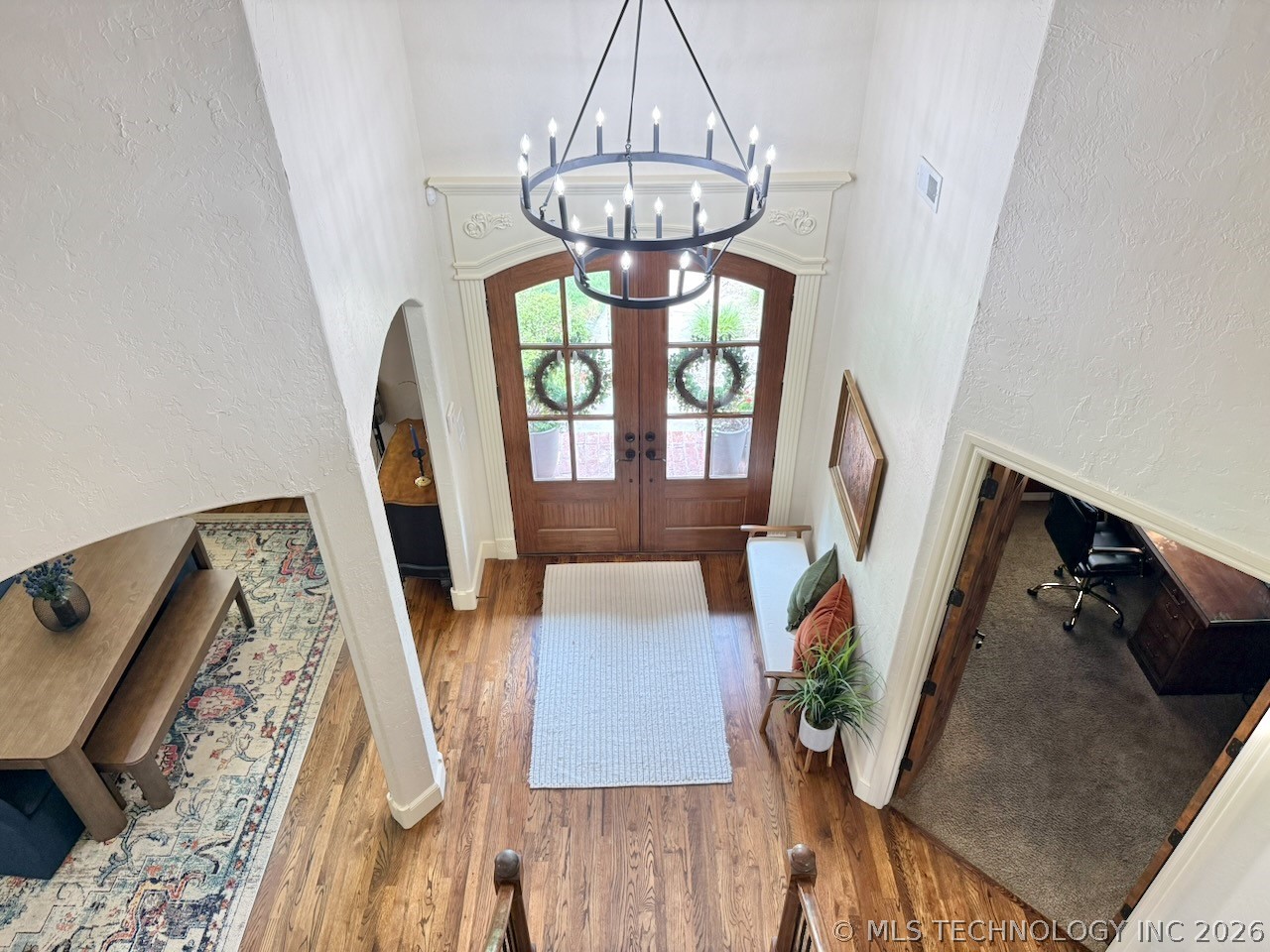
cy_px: 476
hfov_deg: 71.6
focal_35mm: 24
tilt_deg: -37.4
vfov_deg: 56.8
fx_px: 881
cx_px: 635
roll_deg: +0.5
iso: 320
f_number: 1.78
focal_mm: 6.76
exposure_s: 1/120
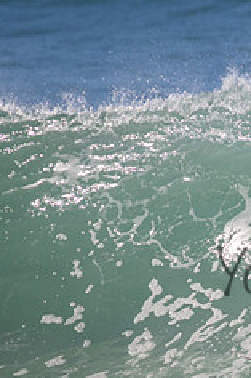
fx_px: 20600
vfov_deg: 1.0
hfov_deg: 0.7
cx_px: 382
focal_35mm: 1967
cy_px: 257
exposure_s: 1/2000
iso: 800
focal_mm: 800
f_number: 11
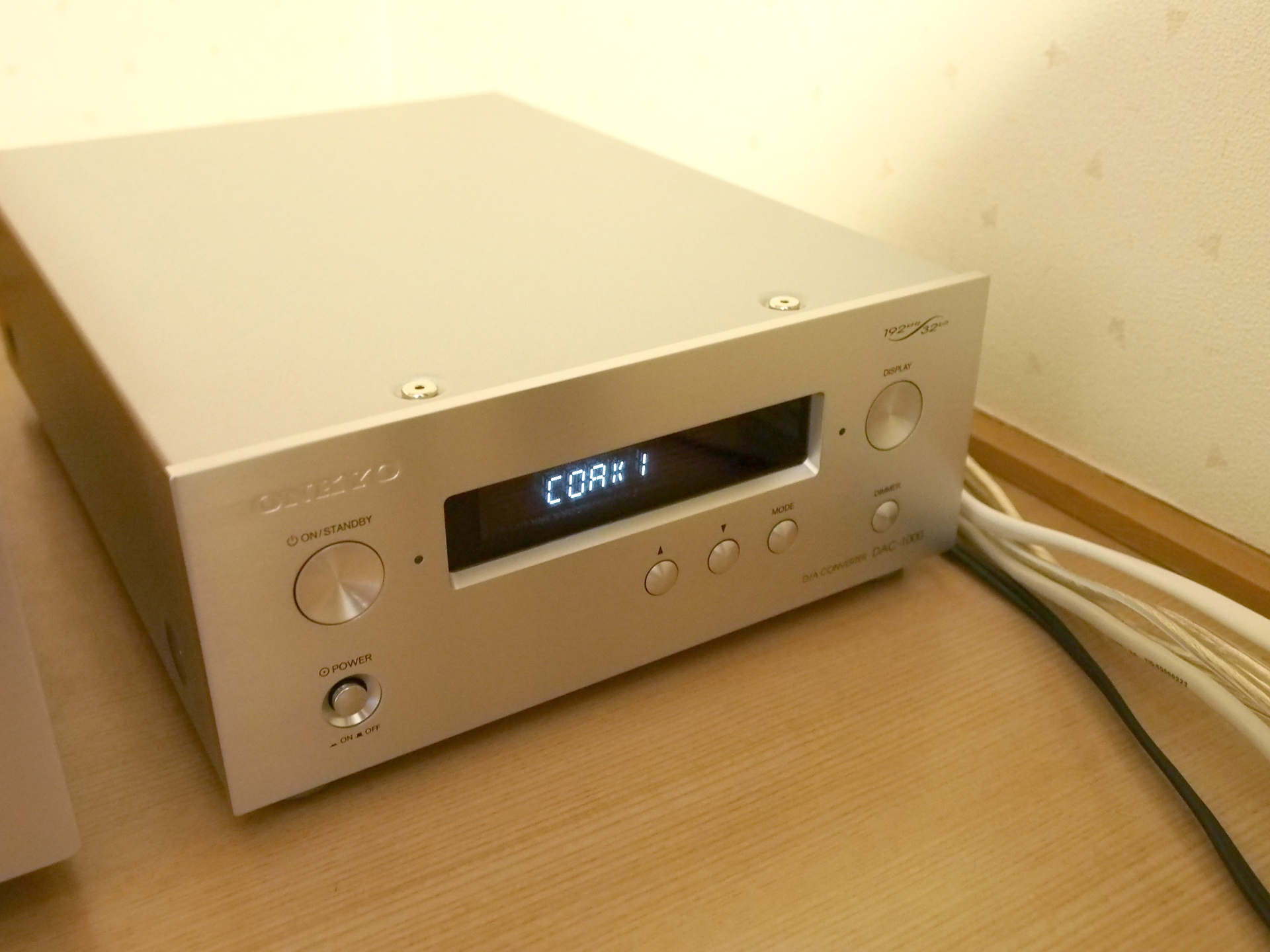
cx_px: 635
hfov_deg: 51.4
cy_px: 476
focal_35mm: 36
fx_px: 1321
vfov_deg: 39.7
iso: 3200
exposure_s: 1/20
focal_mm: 18
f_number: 4.3
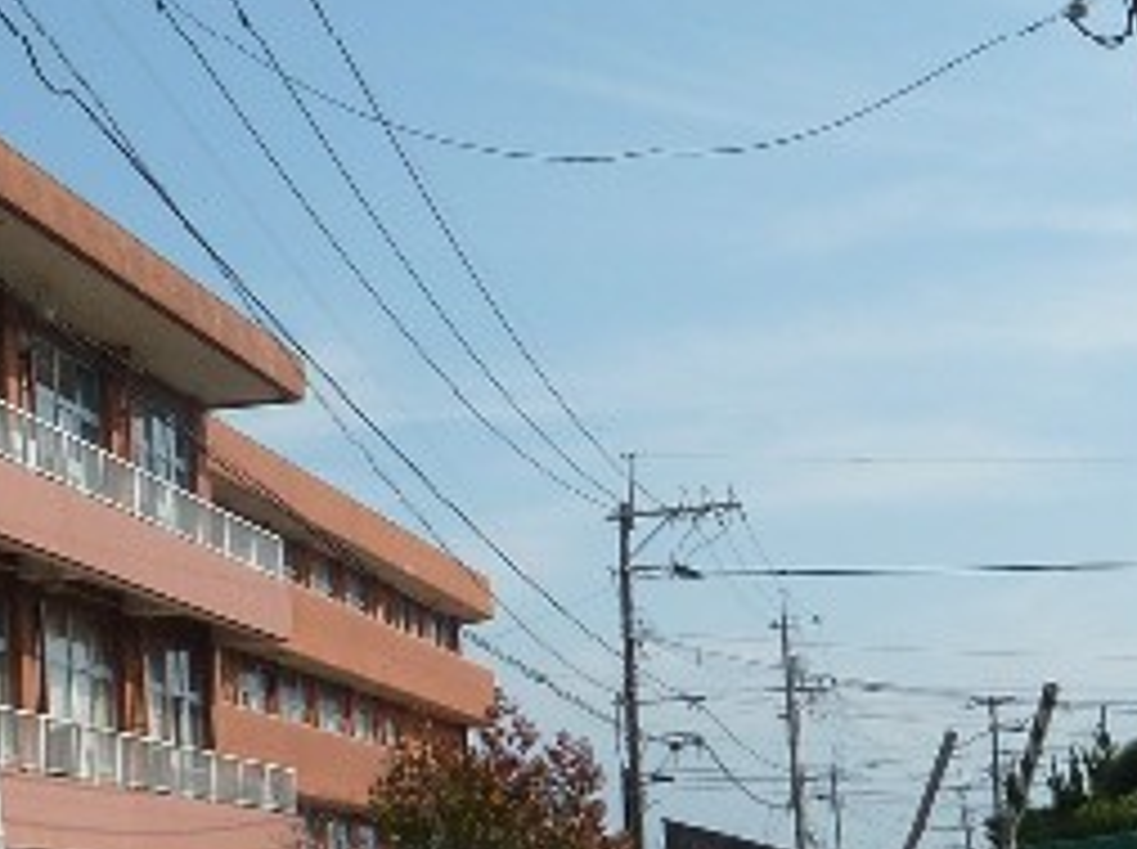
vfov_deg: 15.5
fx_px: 3116
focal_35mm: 95
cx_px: 404
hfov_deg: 20.6
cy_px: 553
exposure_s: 1/500
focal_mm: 4.1
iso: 80
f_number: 5.6
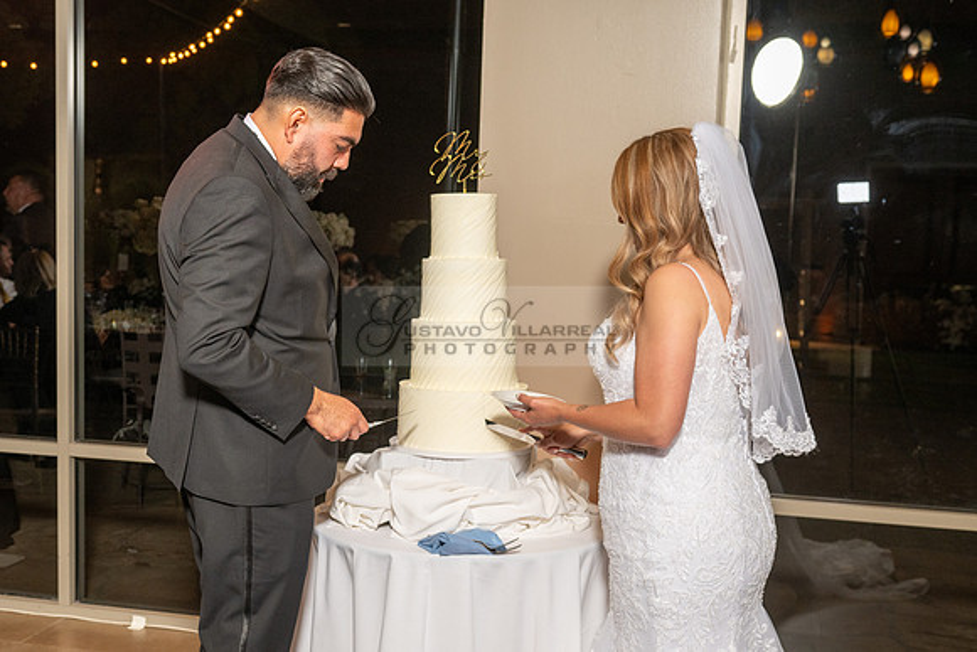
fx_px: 1230
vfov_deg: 29.6
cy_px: 382
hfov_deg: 43.2
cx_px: 433
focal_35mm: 45
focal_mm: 36
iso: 800
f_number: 5
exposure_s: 1/200
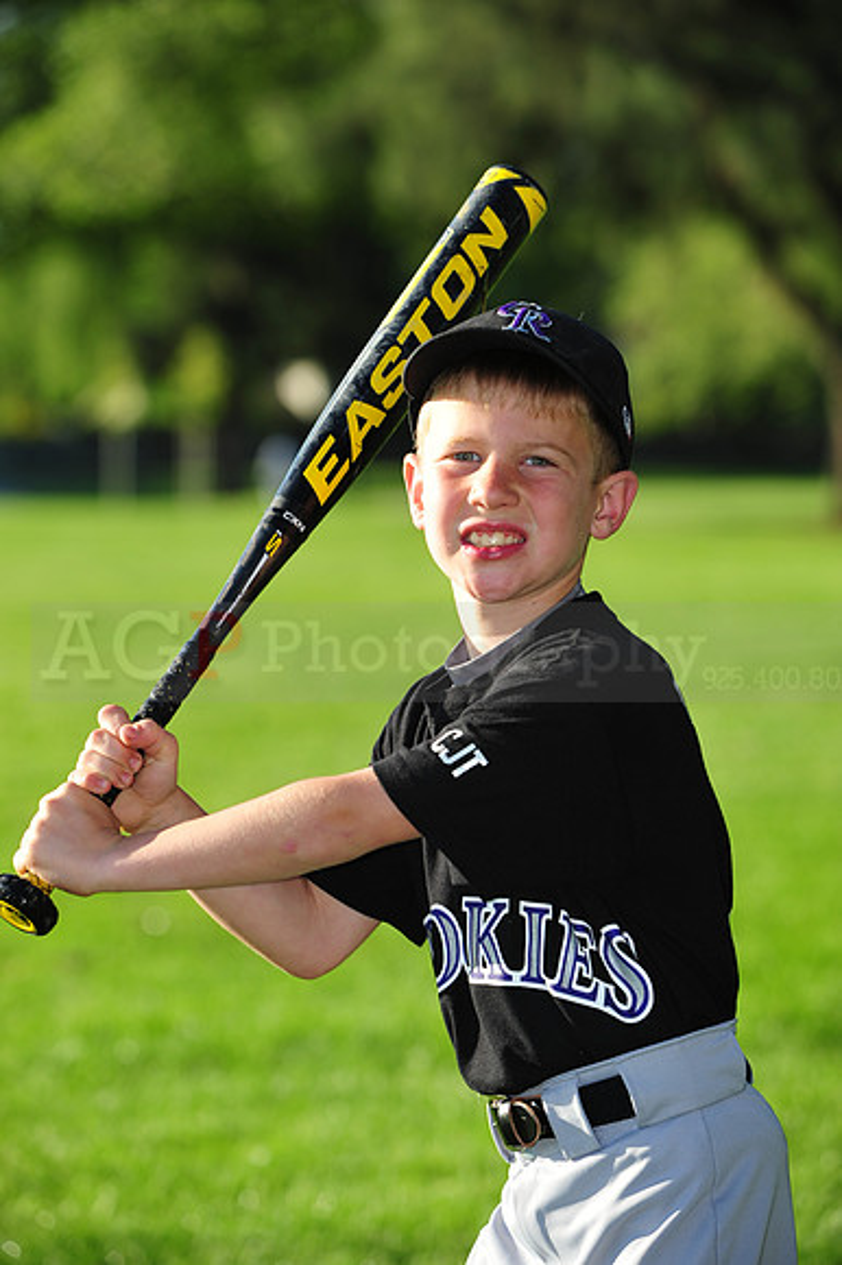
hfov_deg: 10.5
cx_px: 421
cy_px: 632
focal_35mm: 130
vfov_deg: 15.8
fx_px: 4566
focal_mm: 130
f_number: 5
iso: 200
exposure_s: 1/640
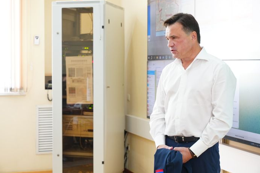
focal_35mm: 71
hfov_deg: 28.5
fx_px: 513
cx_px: 131
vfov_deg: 19.2
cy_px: 86
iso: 1600
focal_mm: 70
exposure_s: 1/25
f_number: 5.6
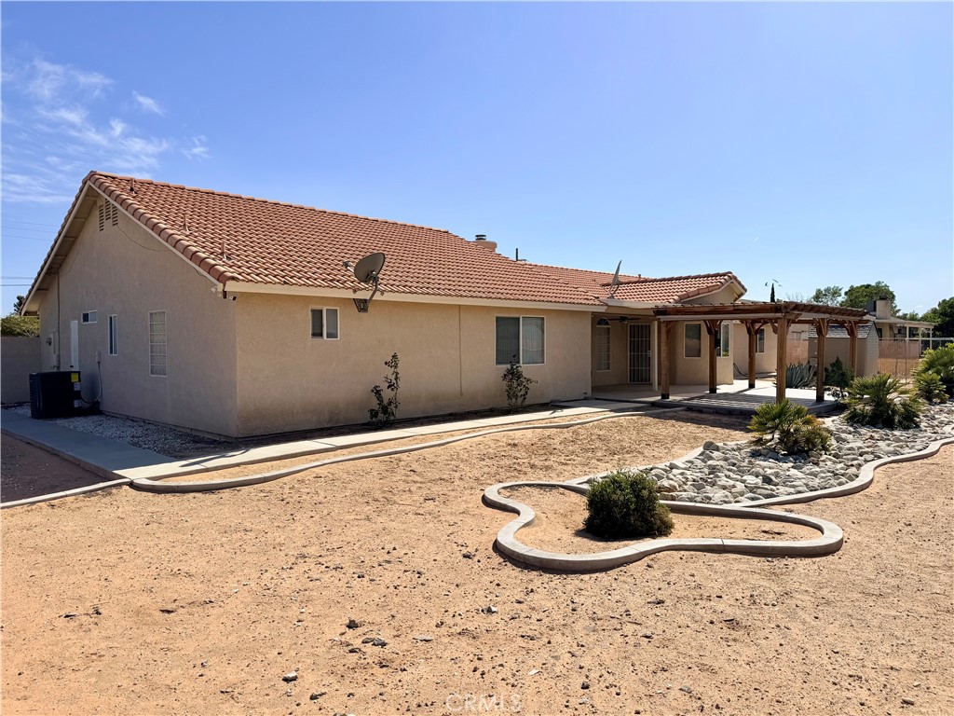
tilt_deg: -1.2
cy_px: 358
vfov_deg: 56.8
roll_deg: +0.5
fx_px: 661
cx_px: 477
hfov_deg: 71.6
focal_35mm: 24
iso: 80
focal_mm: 6.76
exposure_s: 1/7353
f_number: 1.78
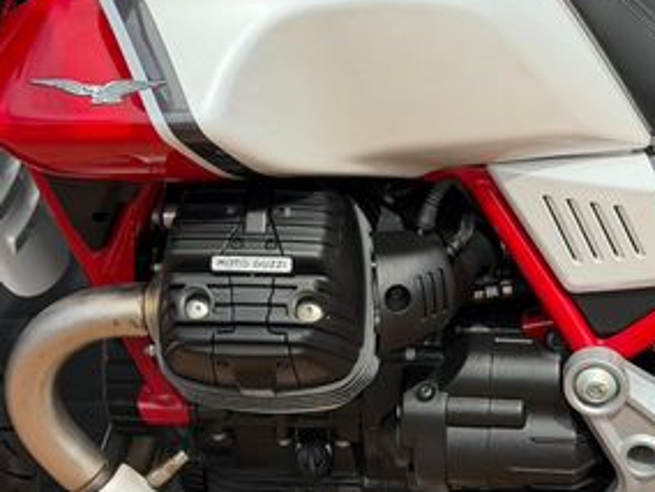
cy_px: 300
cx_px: 572
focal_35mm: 108
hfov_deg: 18.0
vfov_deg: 13.7
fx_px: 2044
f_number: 1.78
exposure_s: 1/2762
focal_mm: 6.76
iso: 100
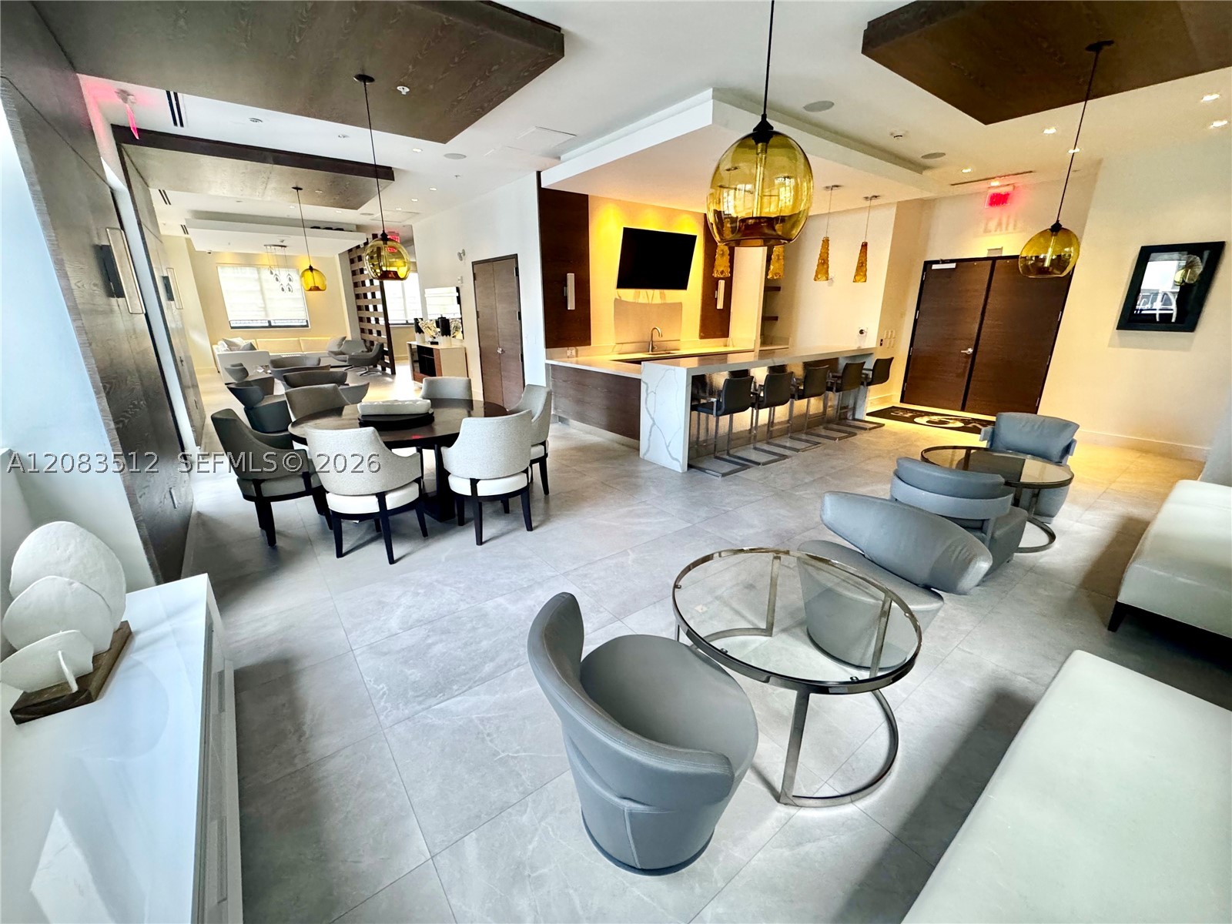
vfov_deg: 85.7
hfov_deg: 102.1
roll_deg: +0.1
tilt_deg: -17.4
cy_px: 462
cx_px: 616
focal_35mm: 14
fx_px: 498
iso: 400
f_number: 2.2
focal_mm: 2.22
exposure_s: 1/60
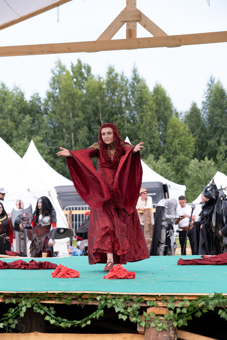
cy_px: 170
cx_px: 114
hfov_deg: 16.5
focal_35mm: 83
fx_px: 785
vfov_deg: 24.5
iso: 320
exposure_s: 1/800
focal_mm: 55
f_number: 3.6
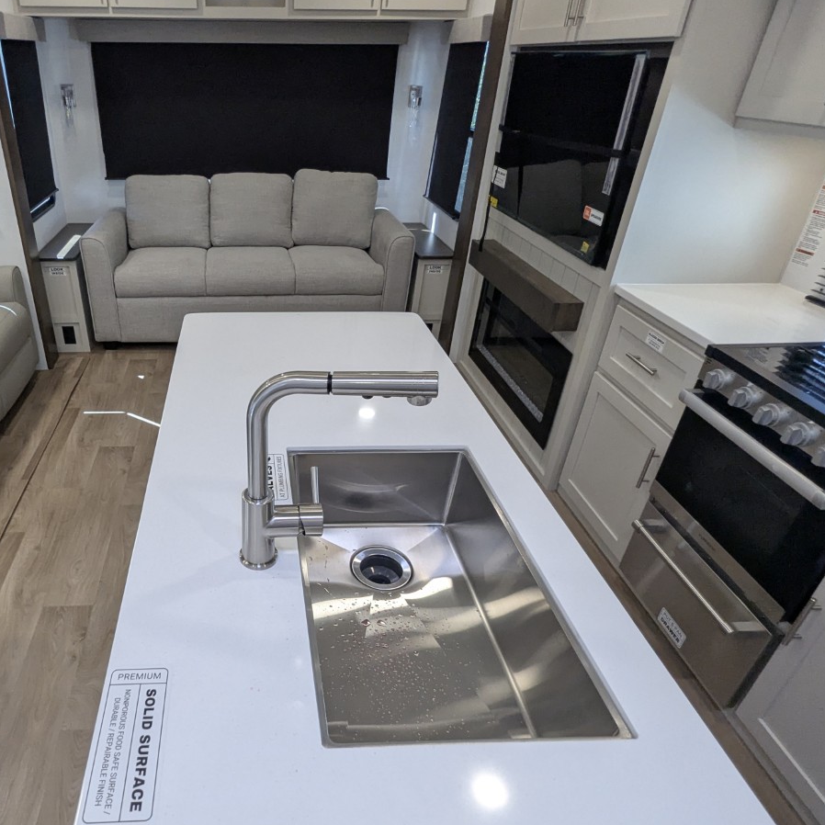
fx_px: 593
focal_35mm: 22
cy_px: 448
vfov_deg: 69.5
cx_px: 266
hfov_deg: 67.5
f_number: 2.2
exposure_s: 1/180
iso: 248
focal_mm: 2.35
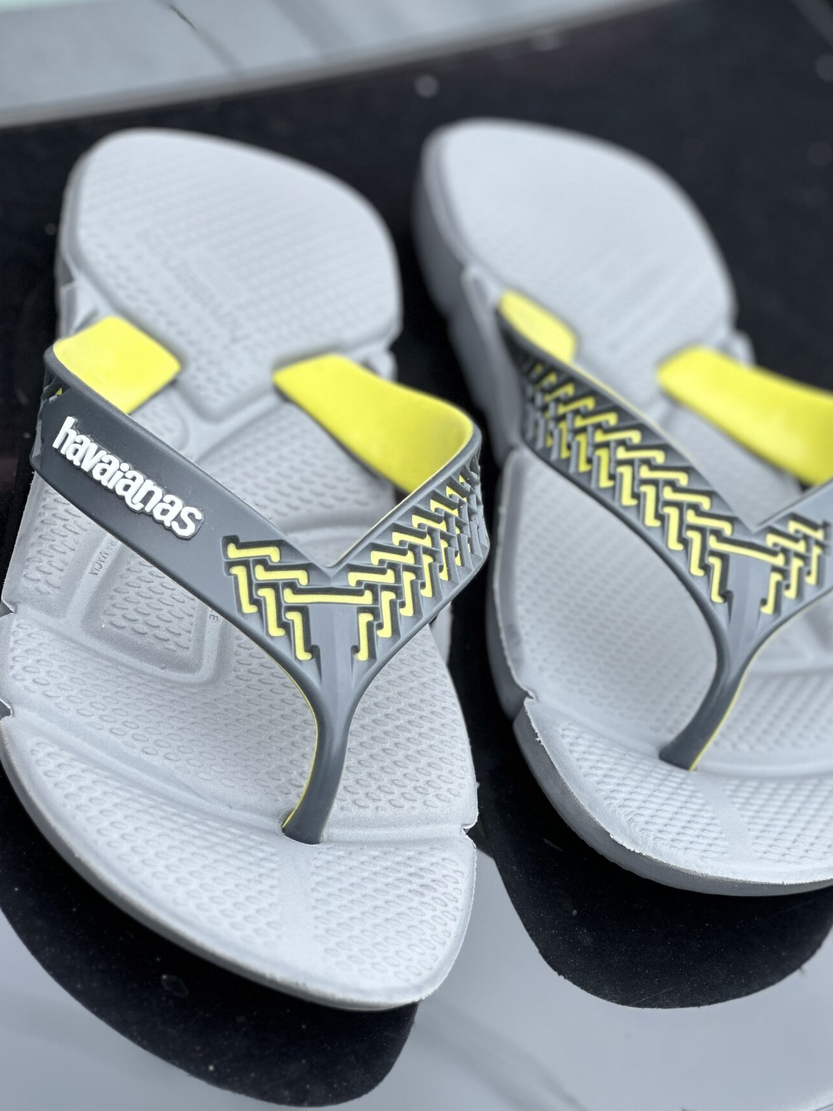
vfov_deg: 17.3
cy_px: 522
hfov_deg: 13.0
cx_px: 475
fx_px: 3657
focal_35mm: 114
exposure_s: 1/264
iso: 25
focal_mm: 9
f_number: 2.8
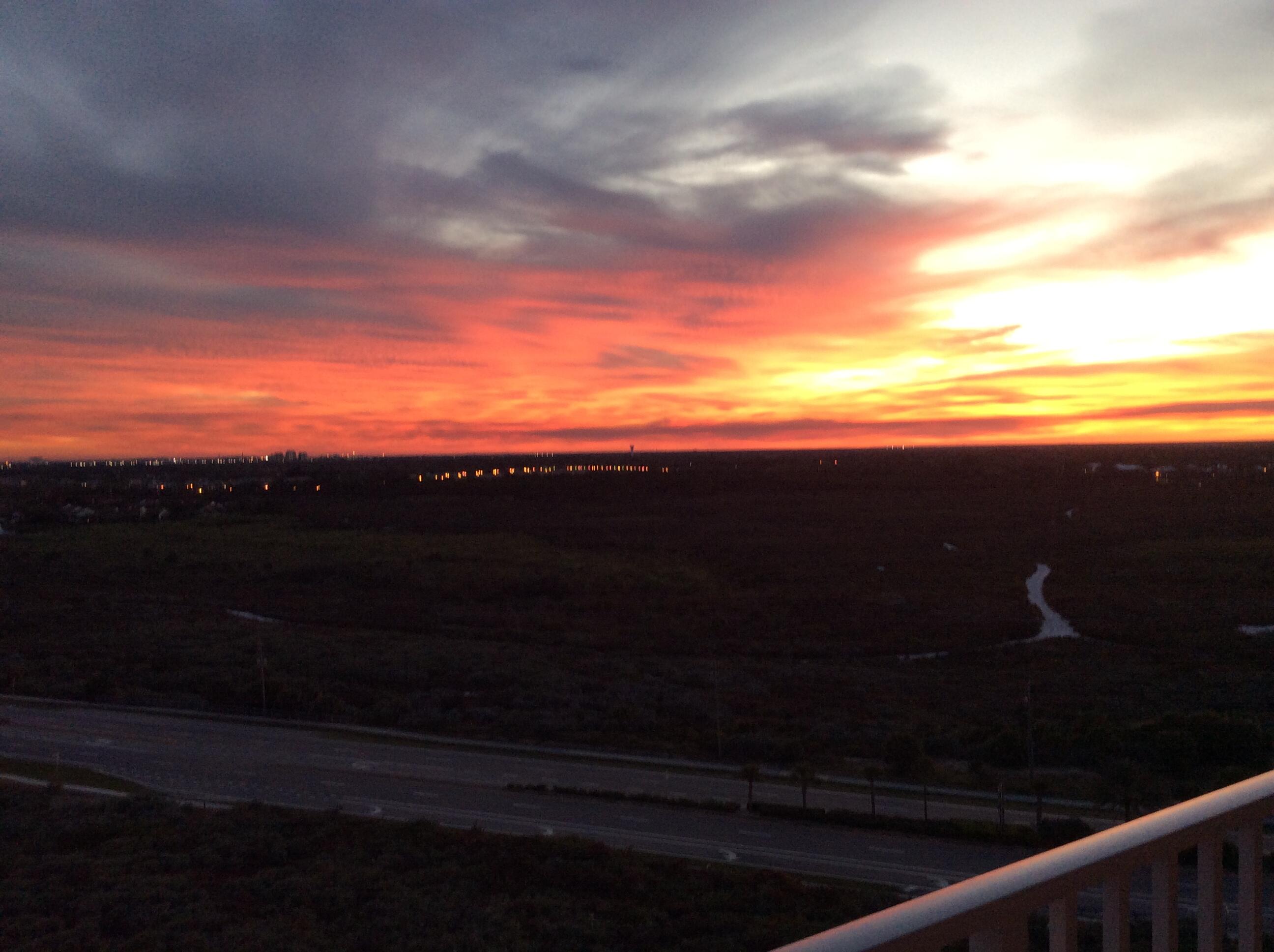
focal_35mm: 33
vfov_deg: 42.8
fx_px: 1213
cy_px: 476
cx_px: 637
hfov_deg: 55.4
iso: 64
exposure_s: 1/24
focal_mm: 3.3
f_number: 2.4
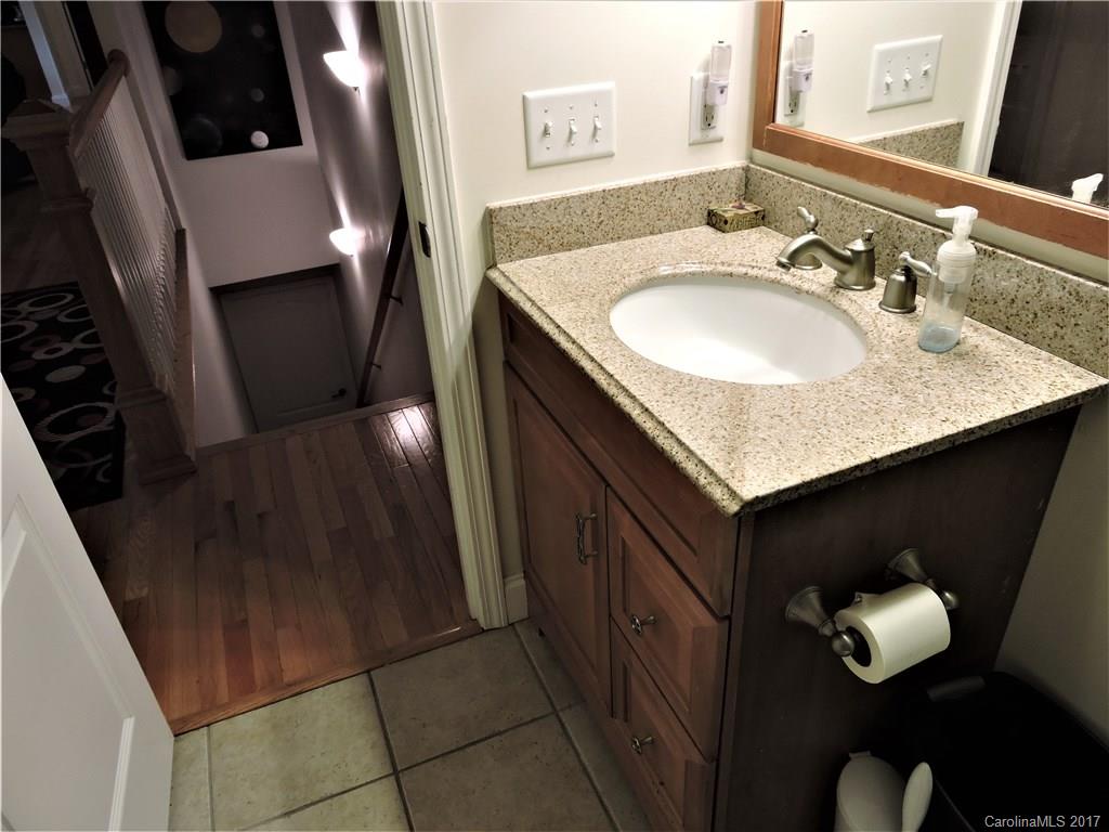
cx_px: 554
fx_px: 769
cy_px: 416
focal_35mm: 24
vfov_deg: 56.8
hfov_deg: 71.6
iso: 200
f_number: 3.3
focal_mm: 4.3
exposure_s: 1/30
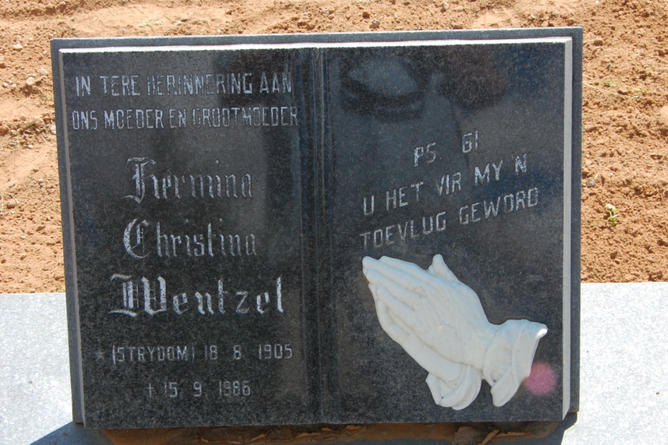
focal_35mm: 82
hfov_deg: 24.6
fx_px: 1530
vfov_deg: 16.5
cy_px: 222
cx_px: 334
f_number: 18
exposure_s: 1/80
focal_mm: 55
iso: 400
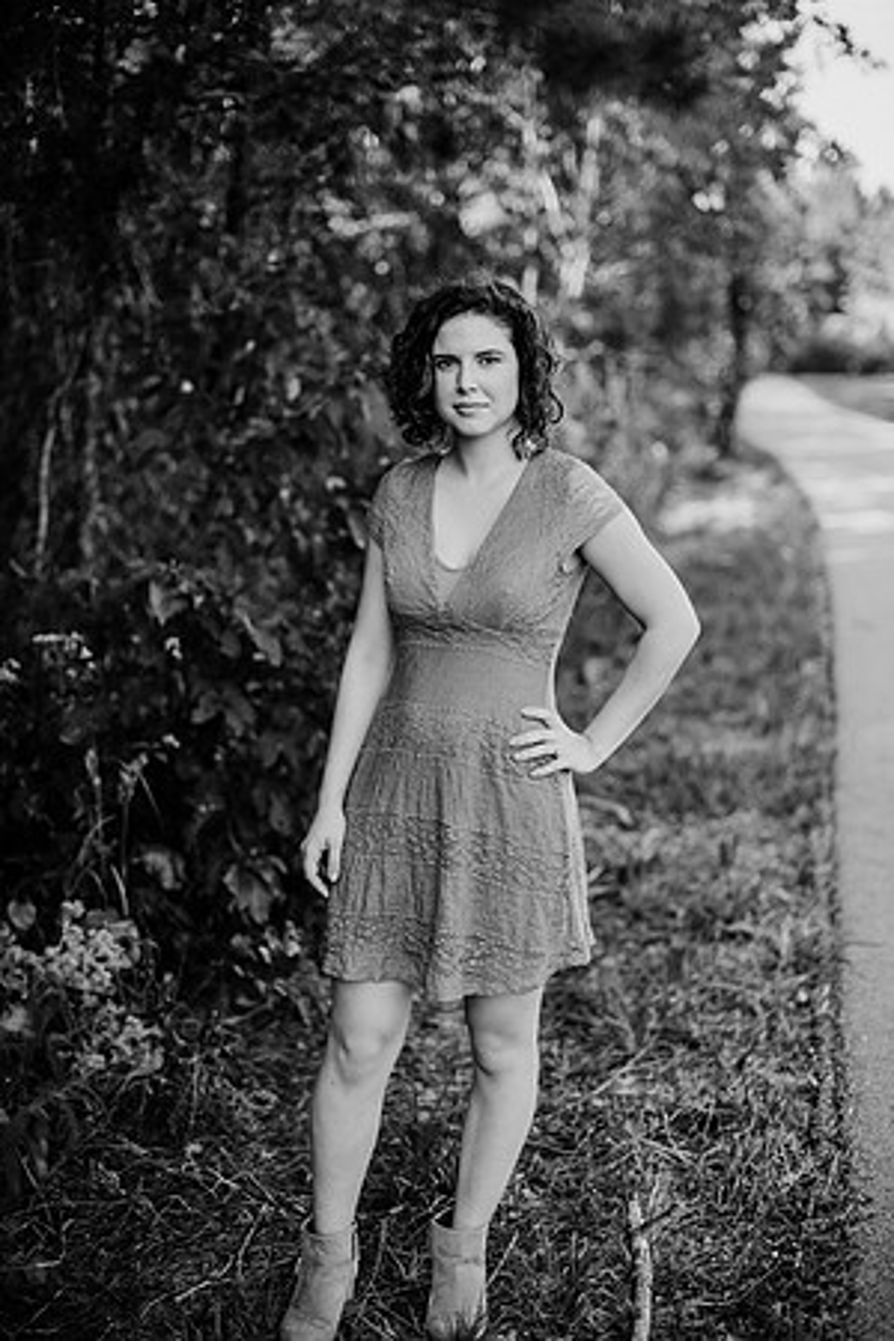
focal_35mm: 50
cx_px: 447
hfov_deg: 27.0
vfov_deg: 39.6
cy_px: 670
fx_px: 1862
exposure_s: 1/800
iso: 200
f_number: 2
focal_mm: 50
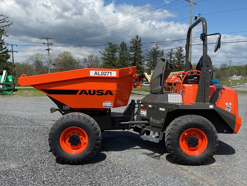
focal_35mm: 32
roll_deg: -0.5
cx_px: 128
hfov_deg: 56.8
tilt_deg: -1.8
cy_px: 97
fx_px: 228
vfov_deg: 44.2
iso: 16
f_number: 1.8
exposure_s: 1/2427
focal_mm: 3
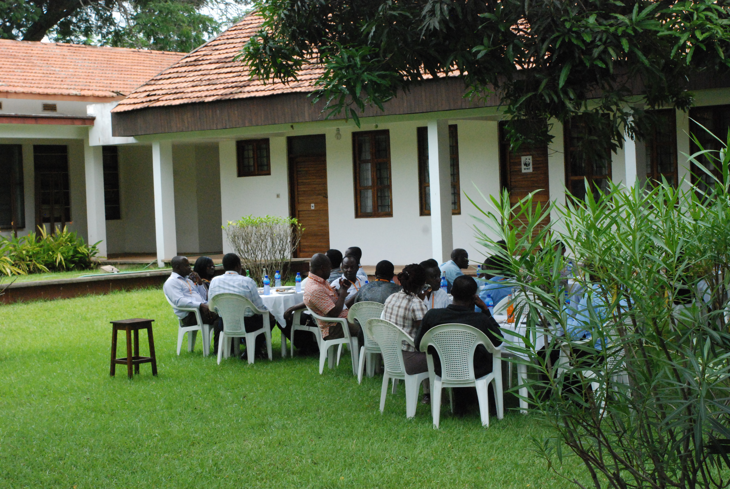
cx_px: 365
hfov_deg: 28.0
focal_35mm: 72
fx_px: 1462
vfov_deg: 19.0
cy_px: 244
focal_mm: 48
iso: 1600
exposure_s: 1/500
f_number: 11
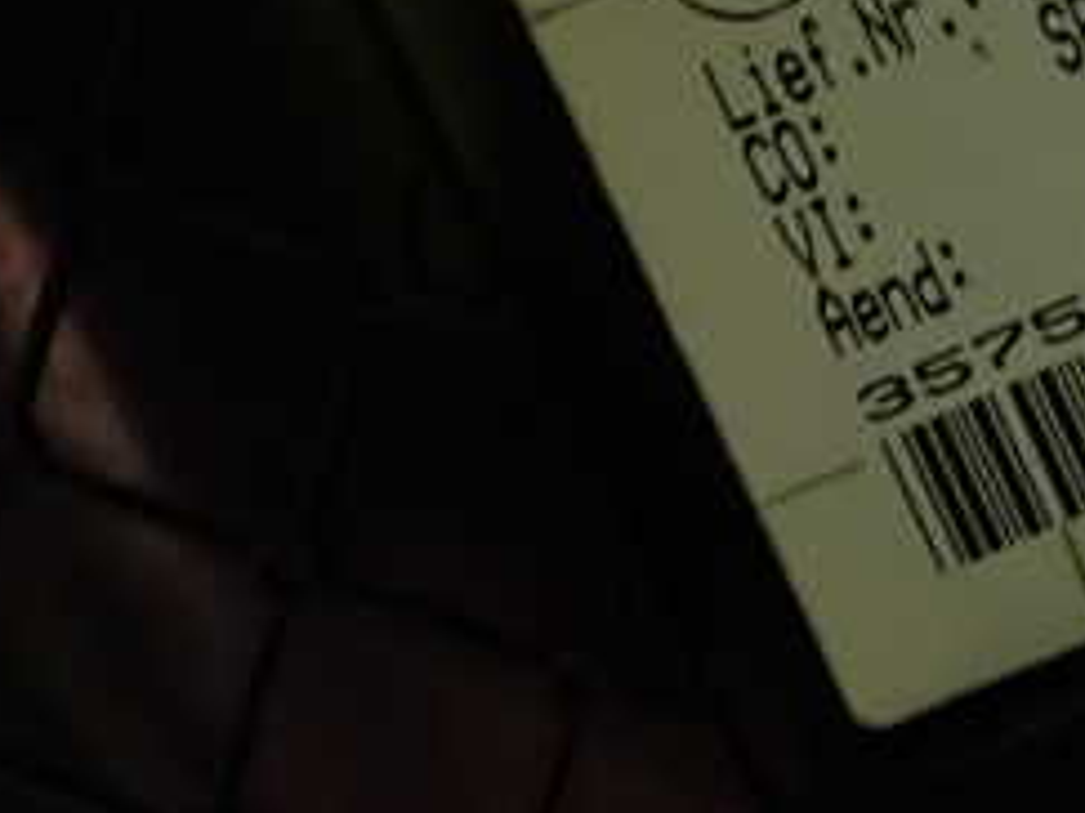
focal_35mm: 74
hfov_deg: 24.2
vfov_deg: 19.0
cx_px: 1268
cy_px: -94
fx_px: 2318
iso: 250
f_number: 2.3
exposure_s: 1/30
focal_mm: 5.4
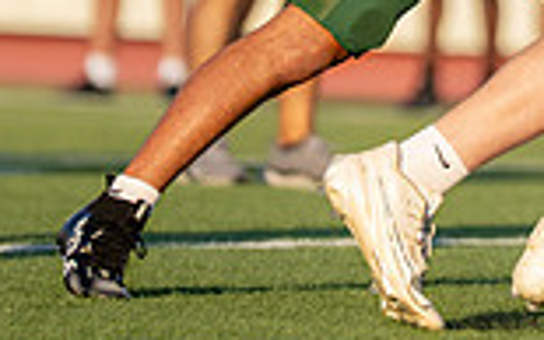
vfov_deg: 1.2
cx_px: 506
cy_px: -223
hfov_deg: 2.0
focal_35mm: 1065
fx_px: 15795
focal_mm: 194
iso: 500
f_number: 2.8
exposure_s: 1/5000
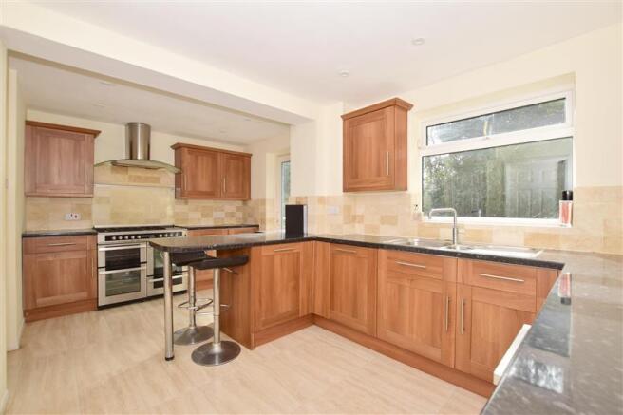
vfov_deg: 77.3
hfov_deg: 100.4
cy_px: 208
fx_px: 260
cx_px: 312
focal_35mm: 15
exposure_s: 1/200
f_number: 8
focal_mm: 10
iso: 200
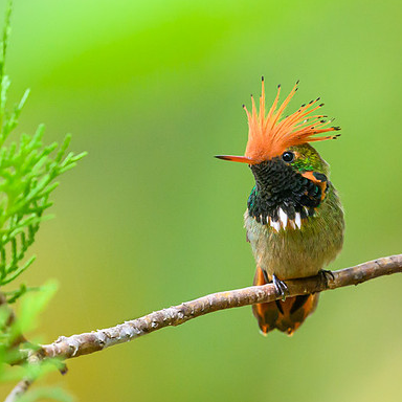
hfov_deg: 1.5
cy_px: 157
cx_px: 294
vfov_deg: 1.5
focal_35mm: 1136
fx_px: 14926
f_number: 6.3
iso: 3200
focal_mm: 400
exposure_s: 1/500
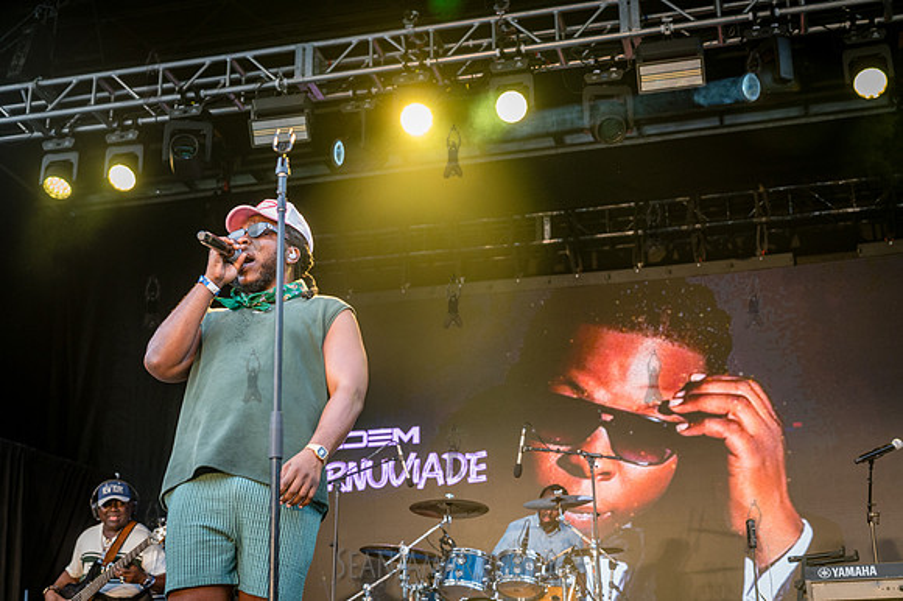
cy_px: 300
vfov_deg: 27.0
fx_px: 1253
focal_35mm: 50
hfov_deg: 39.6
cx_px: 452
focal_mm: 50
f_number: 4
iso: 1600
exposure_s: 1/320
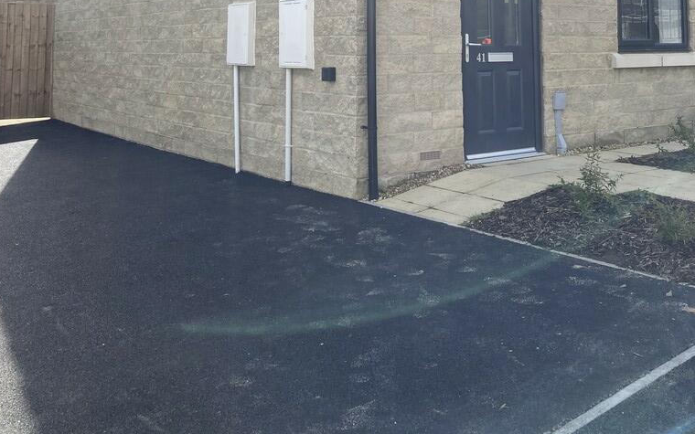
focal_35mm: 40
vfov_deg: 29.6
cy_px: -12
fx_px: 758
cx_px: 346
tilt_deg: +6.7
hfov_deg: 49.3
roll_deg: -1.5
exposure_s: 1/979
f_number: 1.8
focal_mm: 3.99
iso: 20
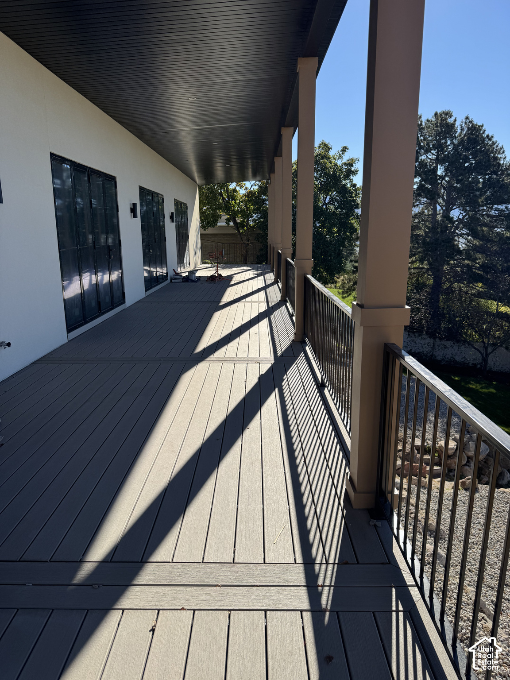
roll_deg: +1.2
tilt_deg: -13.6
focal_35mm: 24
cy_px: 340
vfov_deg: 71.6
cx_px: 255
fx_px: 471
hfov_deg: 56.8
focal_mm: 6.76
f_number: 1.78
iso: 80
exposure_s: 1/4608
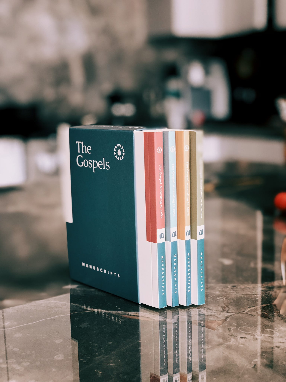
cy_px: 191
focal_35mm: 52
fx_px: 573
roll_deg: +1.4
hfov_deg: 28.0
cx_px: 143
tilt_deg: -9.9
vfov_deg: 36.8
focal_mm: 6
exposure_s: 1/30
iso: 100
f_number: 2.4
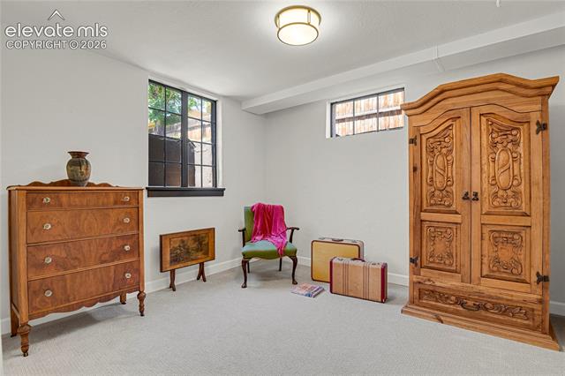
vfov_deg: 70.4
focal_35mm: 17
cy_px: 188
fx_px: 267
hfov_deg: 93.3
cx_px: 282
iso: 250
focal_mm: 17
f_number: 8
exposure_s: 2.5
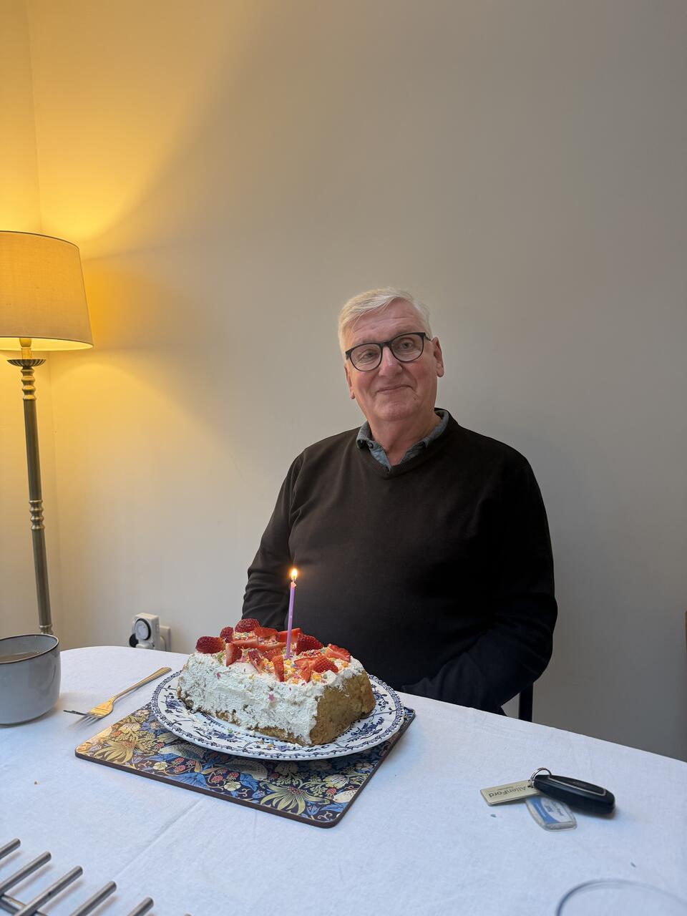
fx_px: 635
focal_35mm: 24
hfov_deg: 56.8
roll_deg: +1.4
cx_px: 344
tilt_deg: -2.9
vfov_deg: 71.6
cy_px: 458
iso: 160
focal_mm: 6.76
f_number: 1.78
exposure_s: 1/50
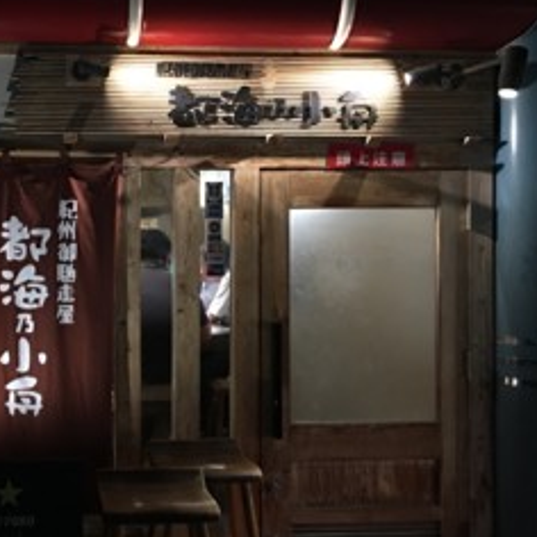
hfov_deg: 33.8
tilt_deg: +0.4
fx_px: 860
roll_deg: +0.4
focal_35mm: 49
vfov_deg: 34.7
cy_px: 275
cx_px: 116
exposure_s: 1/4
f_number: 2.2
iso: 64
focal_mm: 4.15
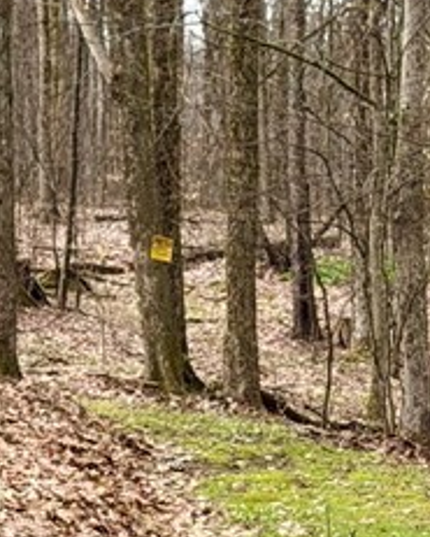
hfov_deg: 7.3
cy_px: 597
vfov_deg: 9.2
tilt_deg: -4.3
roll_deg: +1.8
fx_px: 3307
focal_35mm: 208
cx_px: -163
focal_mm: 6.76
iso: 64
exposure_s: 1/162
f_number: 1.78
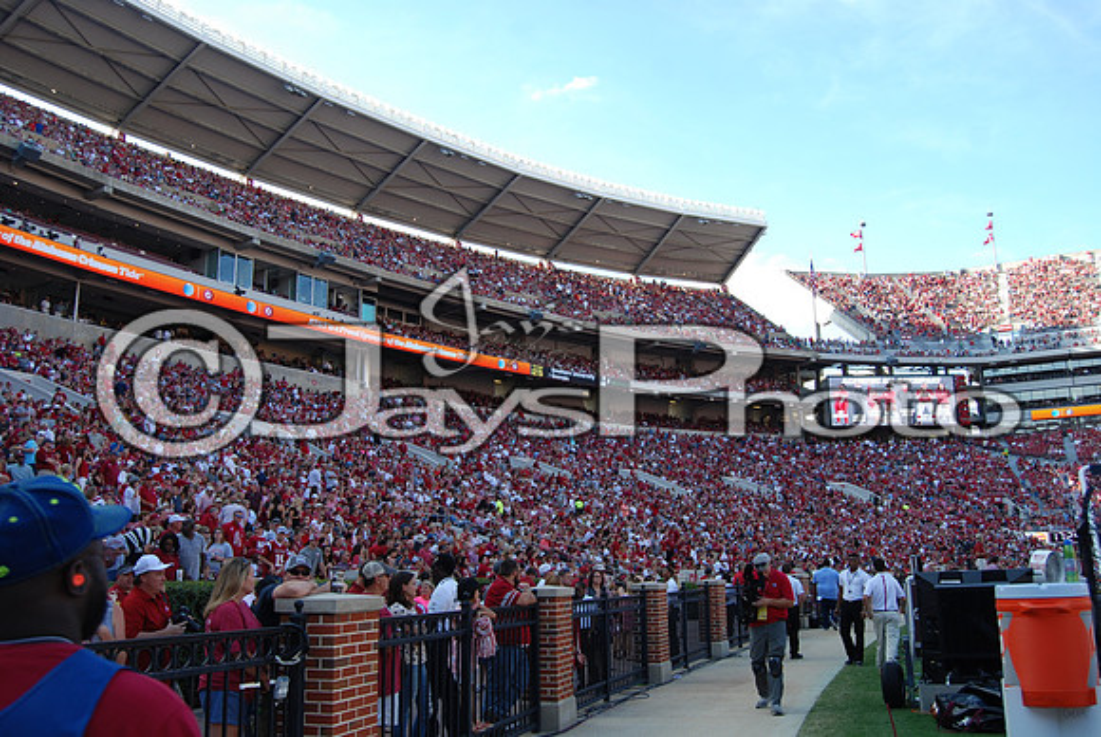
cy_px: 368
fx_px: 918
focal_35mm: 30
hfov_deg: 61.9
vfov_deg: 43.7
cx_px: 550
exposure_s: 1/125
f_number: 5.6
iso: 110
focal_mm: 20
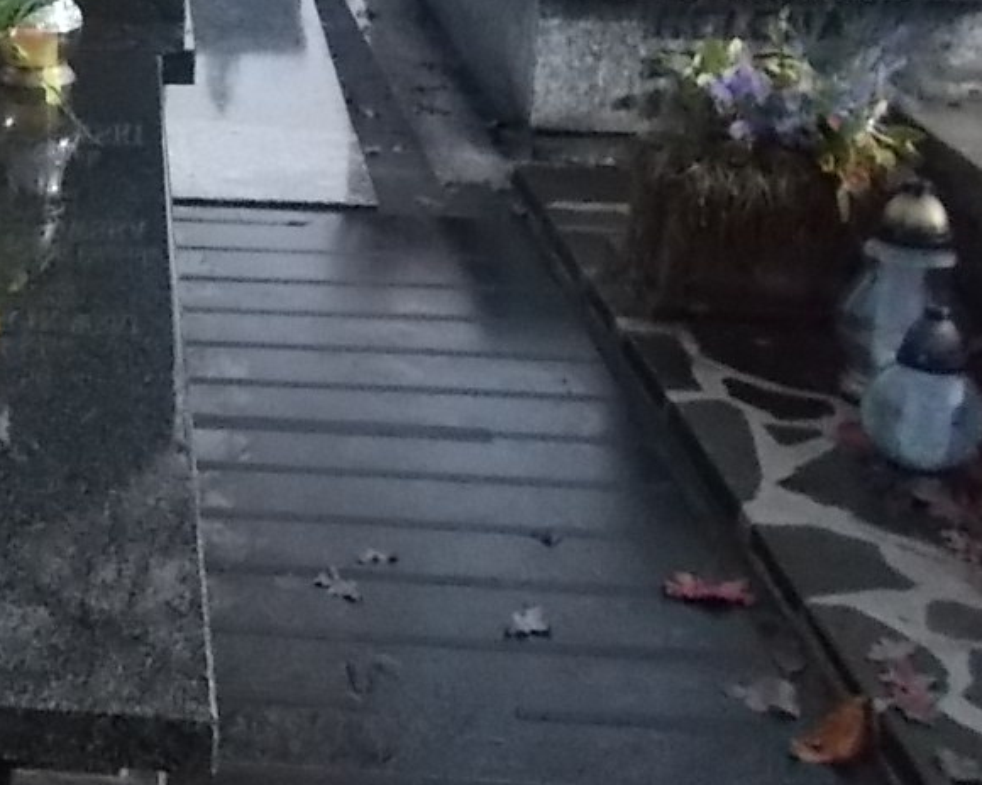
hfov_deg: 24.4
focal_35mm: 70
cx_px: -223
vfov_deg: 21.3
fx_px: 2034
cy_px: 46
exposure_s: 1/200
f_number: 8
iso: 400
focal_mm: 4.6
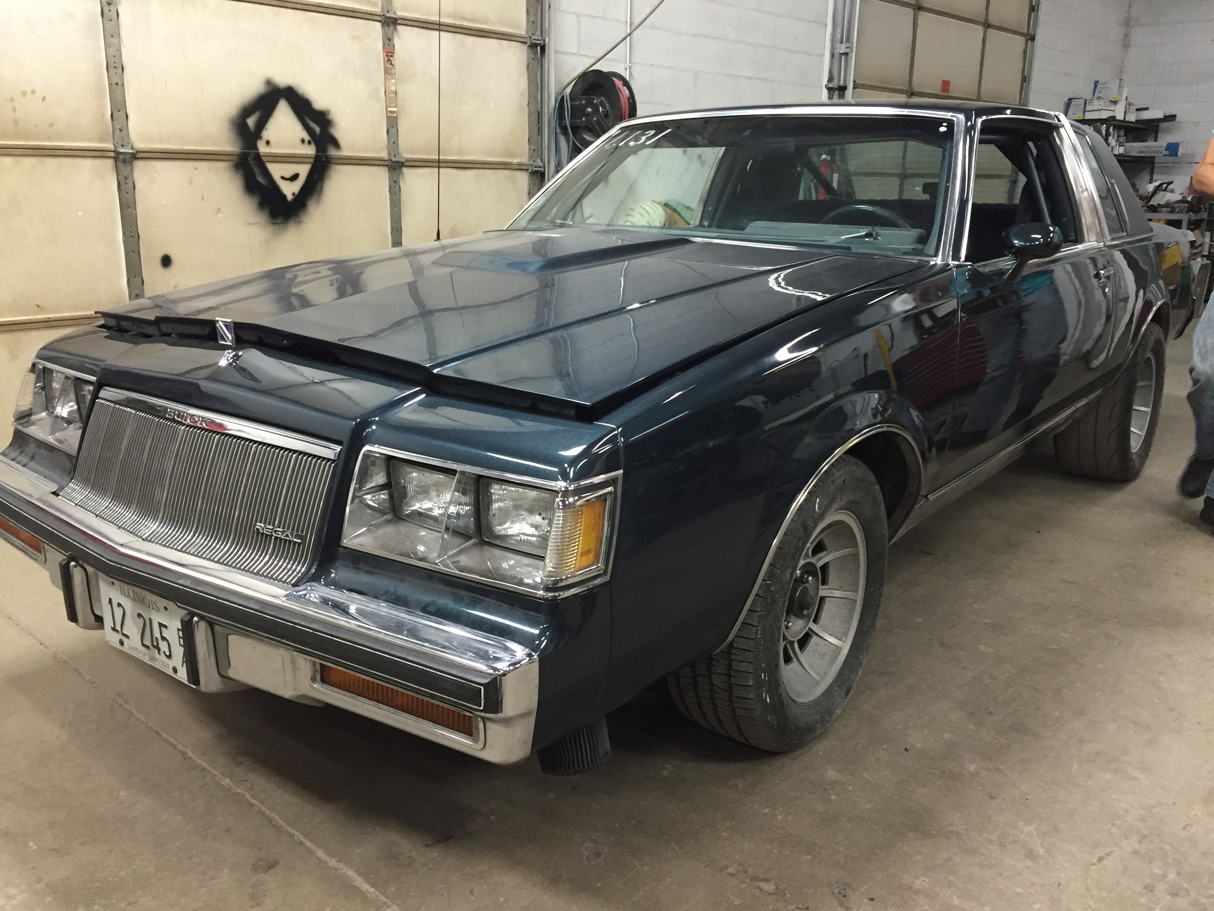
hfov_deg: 61.7
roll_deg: -0.8
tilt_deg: -14.3
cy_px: 456
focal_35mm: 29
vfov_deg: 48.2
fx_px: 1017
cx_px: 607
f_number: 2.2
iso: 160
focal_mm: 4.15
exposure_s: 1/30
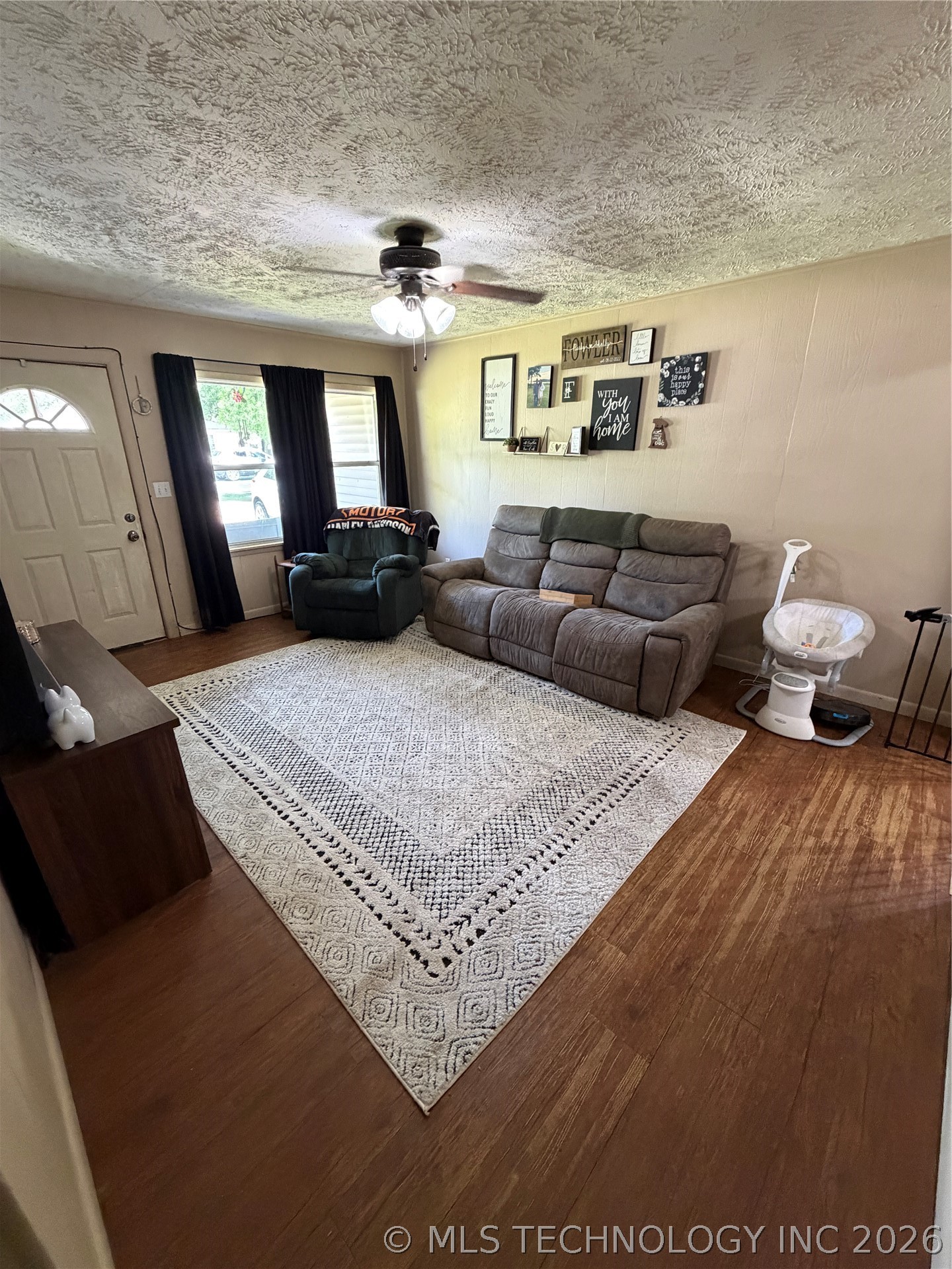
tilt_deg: -19.8
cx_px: 476
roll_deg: +0.1
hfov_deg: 85.7
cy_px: 634
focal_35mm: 14
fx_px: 513
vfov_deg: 102.1
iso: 640
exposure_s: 1/60
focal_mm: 2.22
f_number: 2.2
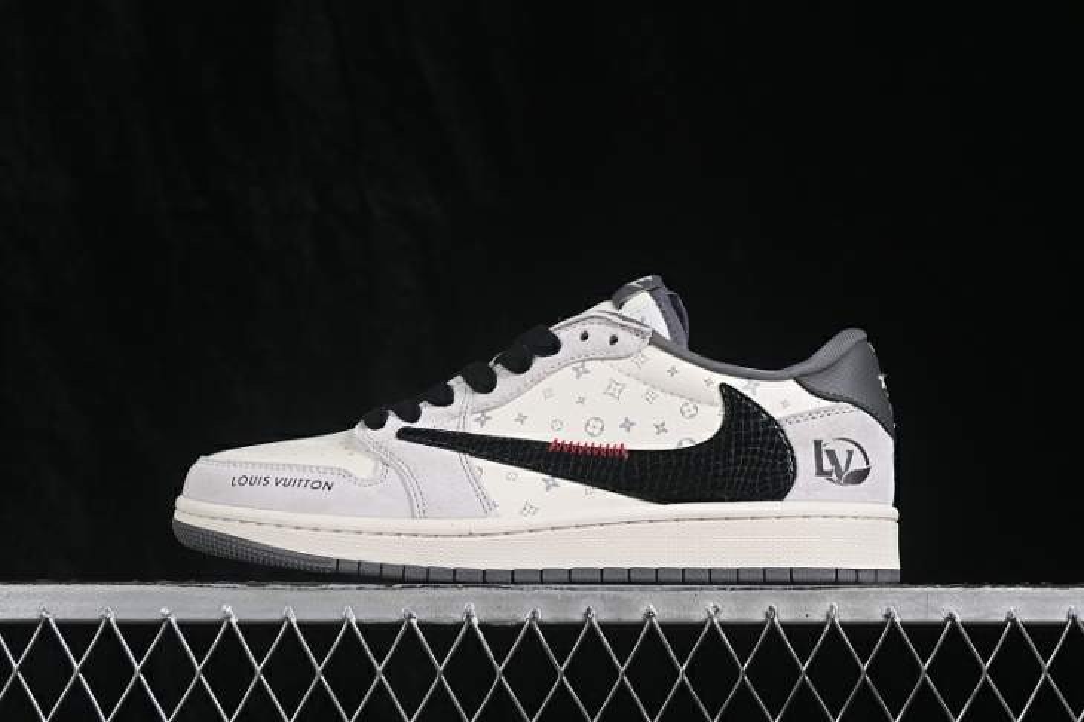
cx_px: 542
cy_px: 361
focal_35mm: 75
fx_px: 2257
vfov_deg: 18.2
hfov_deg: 27.0
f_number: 8
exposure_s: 1/80
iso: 160
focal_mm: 50
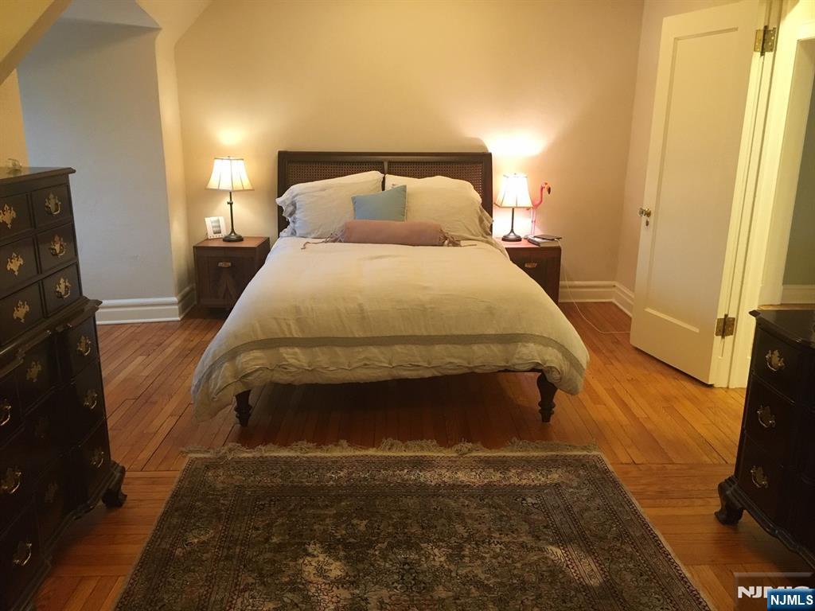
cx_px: 408
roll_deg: -0.4
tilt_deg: -15.6
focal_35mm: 29
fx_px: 683
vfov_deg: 48.2
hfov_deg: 61.7
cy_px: 306
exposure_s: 1/30
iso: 200
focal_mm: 4.15
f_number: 2.2
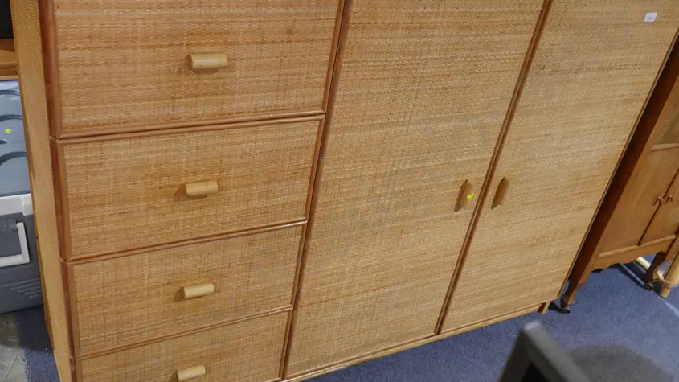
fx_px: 666
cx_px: 375
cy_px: 207
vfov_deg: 32.0
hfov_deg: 53.9
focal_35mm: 37
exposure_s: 1/60
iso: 500
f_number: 3.5
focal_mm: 14
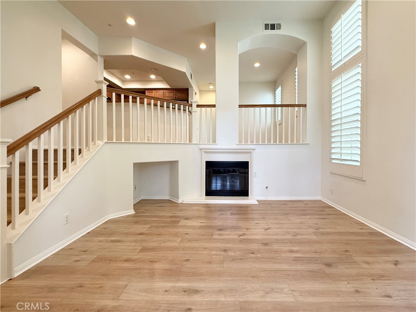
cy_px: 156
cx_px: 208
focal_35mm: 14
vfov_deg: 85.6
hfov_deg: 102.1
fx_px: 168
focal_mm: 2.22
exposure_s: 1/120
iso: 250
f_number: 2.2
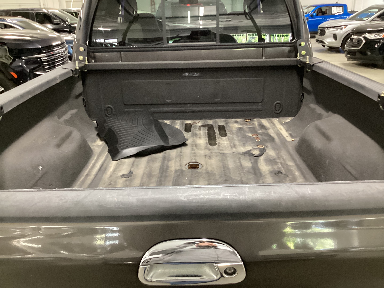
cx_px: 192
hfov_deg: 58.4
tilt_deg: -24.8
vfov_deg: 45.4
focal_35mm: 31
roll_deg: +0.8
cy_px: 144
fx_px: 344
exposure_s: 1/30
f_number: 2.4
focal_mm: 3.3
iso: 400
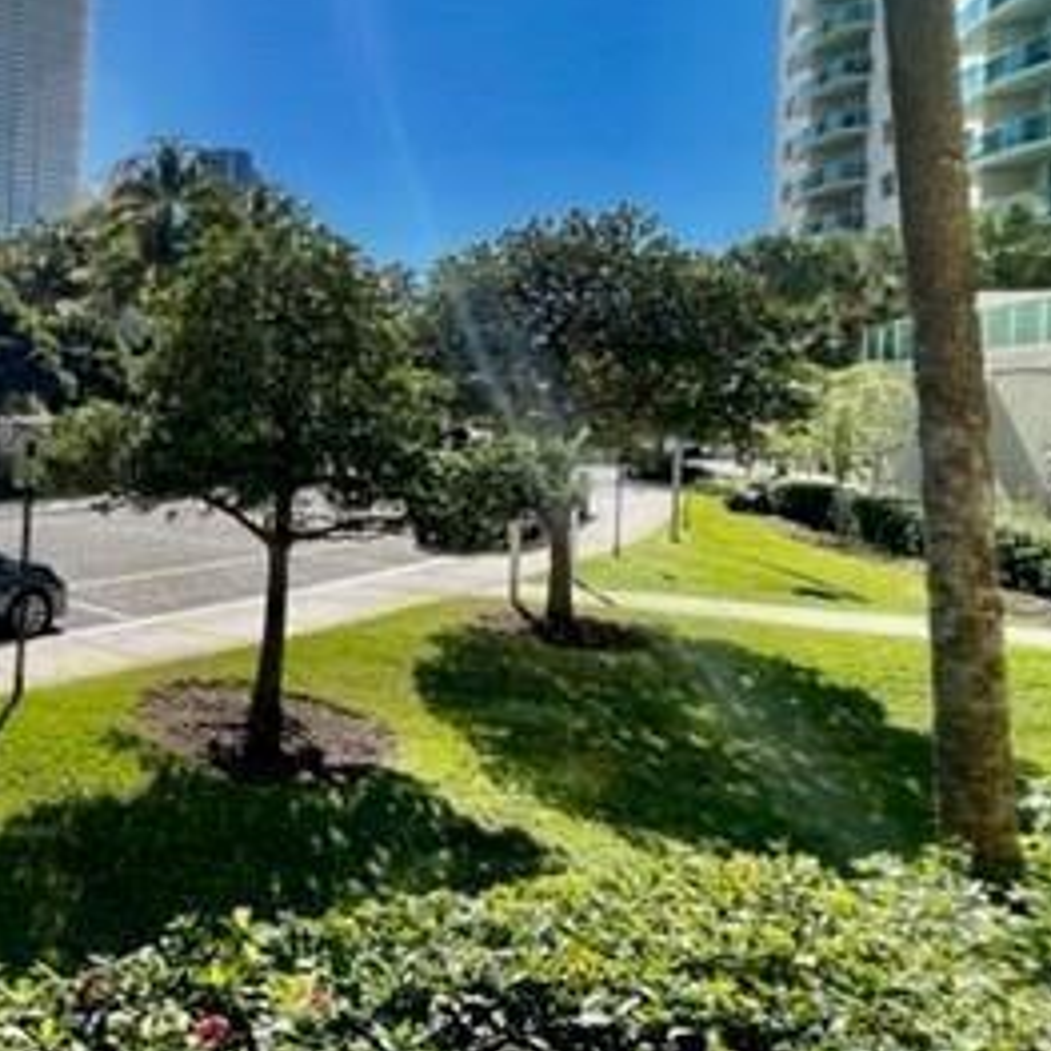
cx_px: -8
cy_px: 416
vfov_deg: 56.8
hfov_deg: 47.3
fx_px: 962
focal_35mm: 28
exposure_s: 1/1468
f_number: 1.8
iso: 32
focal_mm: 1.57
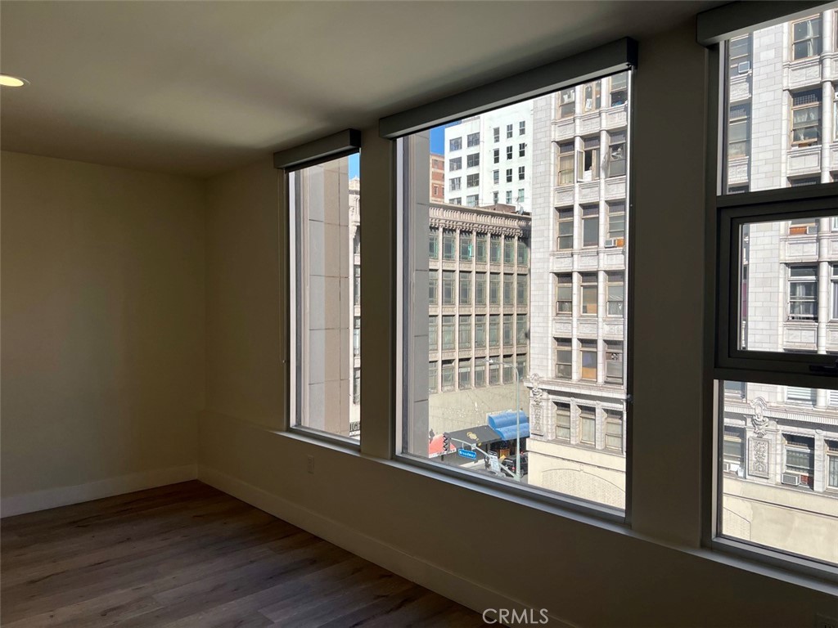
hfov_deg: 67.3
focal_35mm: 26
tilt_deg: -1.4
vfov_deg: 53.1
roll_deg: -0.1
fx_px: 629
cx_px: 419
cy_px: 314
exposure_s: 1/2632
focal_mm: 5.7
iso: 50
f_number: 1.5
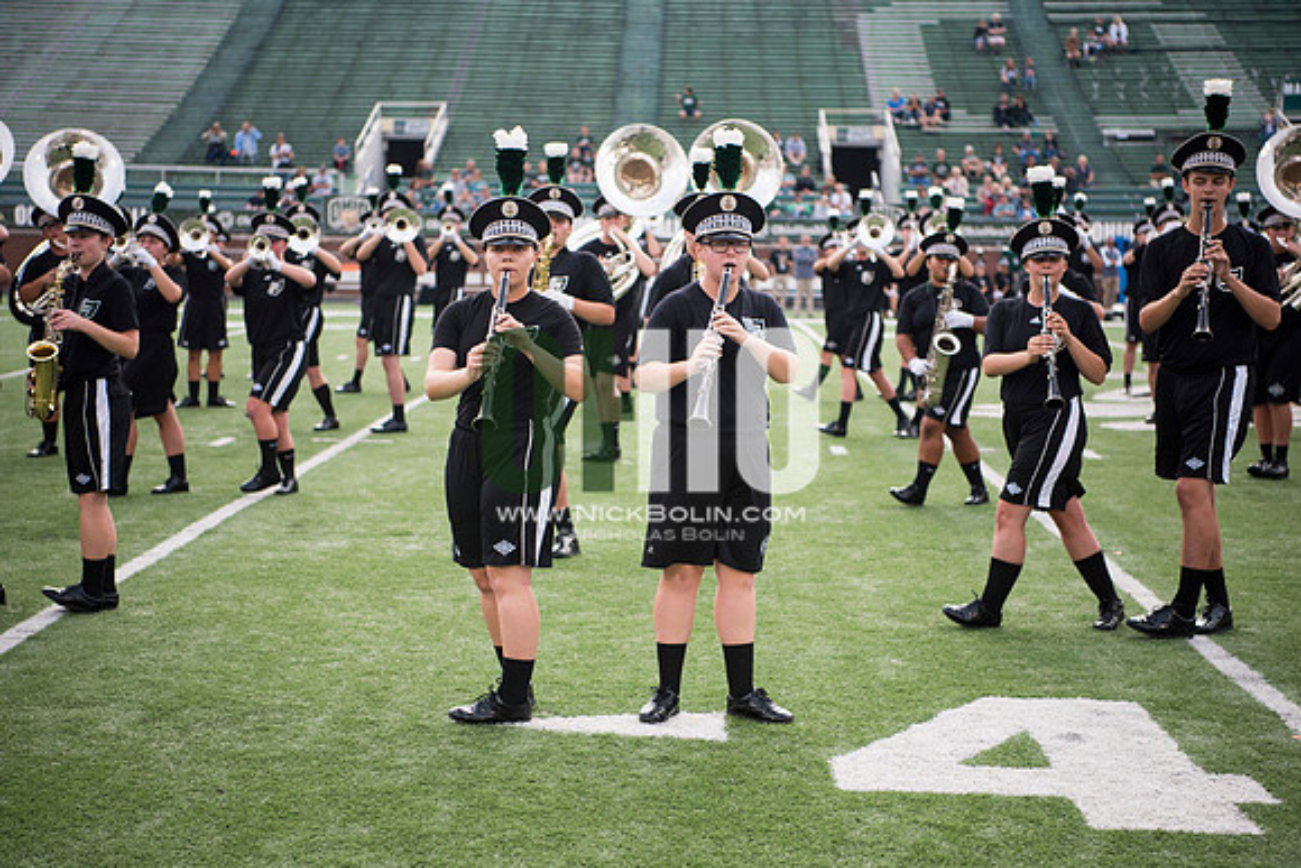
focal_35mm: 70
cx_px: 650
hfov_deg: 28.8
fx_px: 2530
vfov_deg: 19.5
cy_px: 434
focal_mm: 70
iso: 400
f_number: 2.8
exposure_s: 1/2000
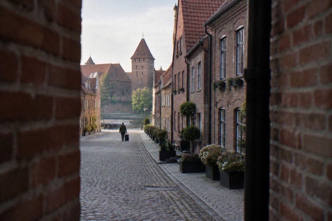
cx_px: 166
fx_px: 323
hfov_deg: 54.5
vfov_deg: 37.8
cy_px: 110
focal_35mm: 35
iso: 800
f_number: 9
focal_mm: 35
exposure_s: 1/320
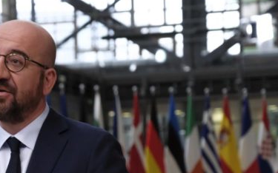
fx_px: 1265
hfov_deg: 12.4
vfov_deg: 7.8
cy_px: 167
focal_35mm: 167
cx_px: 7
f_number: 4.5
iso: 3200
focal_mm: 53.3
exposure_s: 1/500
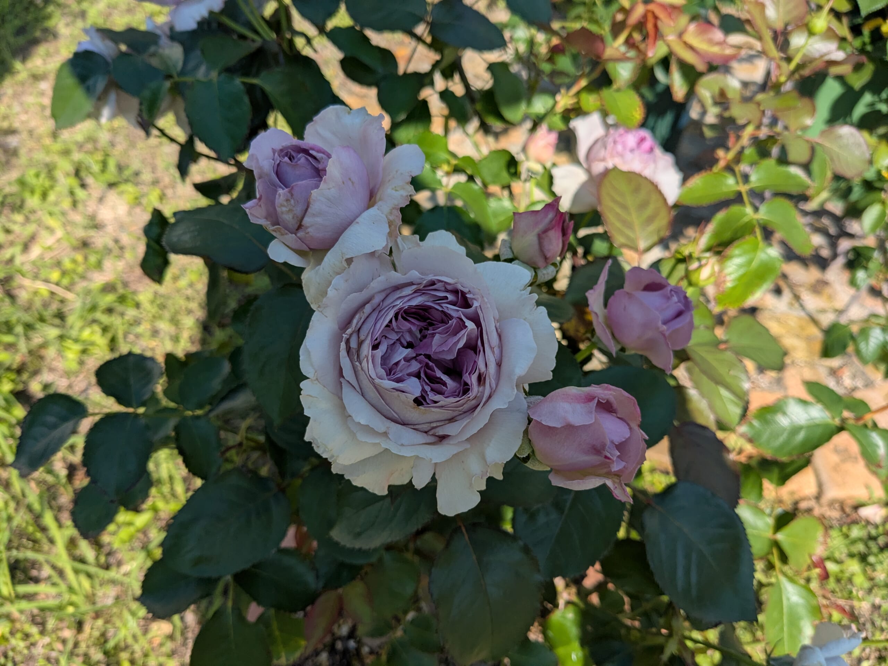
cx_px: 444
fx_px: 693
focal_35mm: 27
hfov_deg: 65.3
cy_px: 333
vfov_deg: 51.4
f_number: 1.73
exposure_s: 1/2597
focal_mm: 4.38
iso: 49
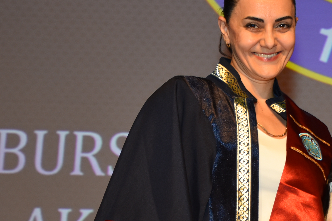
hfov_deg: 14.7
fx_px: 1273
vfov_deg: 9.9
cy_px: 136
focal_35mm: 138
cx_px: 309
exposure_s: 1/60
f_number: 4.2
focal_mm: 38
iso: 450
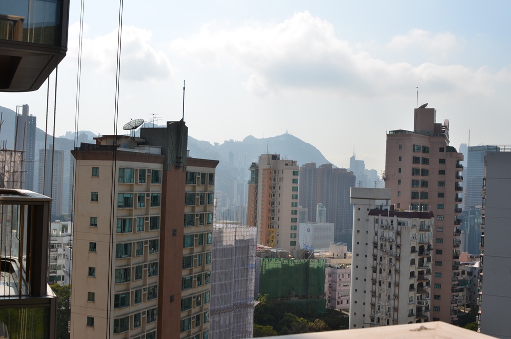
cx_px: 256
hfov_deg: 46.5
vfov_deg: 31.7
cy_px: 170
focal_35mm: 42
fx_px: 595
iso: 100
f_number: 9
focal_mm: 28
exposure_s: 1/320
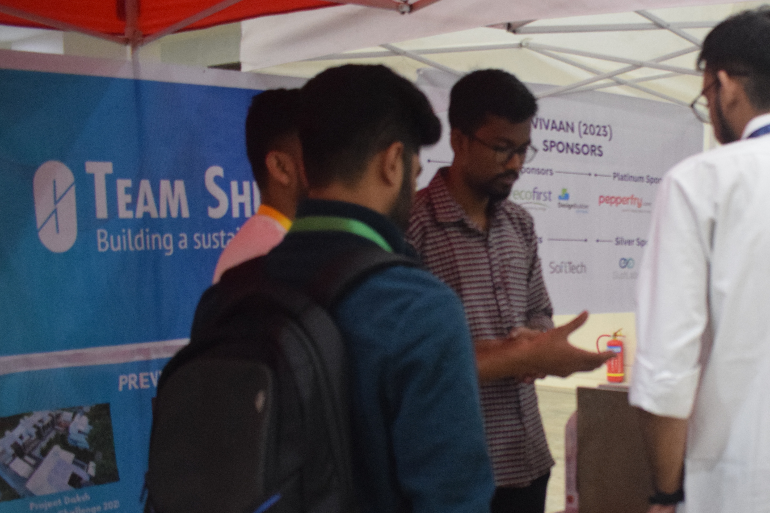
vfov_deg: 23.1
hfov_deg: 32.8
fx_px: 1239
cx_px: 689
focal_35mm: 58
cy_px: 401
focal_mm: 21
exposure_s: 1/60
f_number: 3.8
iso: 2500
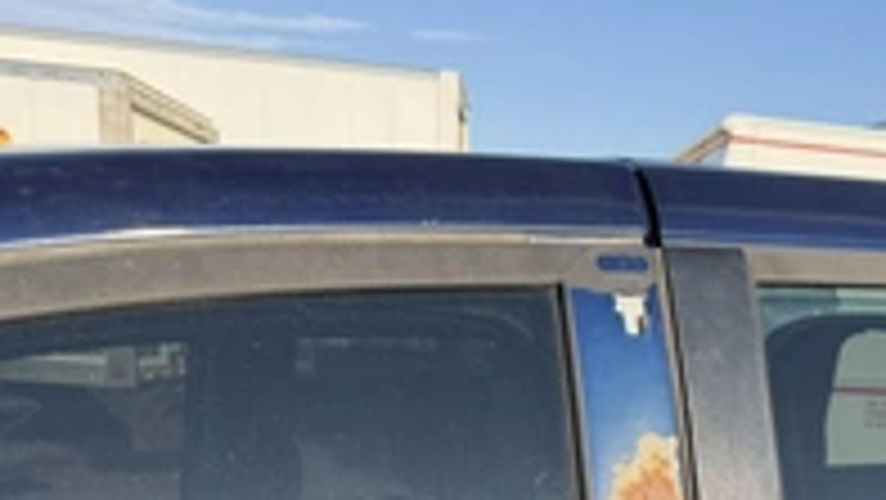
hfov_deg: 36.8
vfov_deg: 20.9
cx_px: 792
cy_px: 622
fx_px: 1246
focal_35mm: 53
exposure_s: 1/1770
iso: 100
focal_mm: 6.76
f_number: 1.78
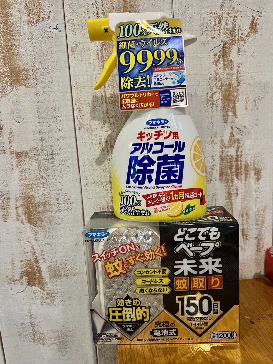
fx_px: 273
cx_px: 136
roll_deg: +3.9
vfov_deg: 67.3
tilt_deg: -8.8
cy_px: 182
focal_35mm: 26
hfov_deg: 53.1
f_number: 1.5
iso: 320
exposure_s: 1/60
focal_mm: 5.7
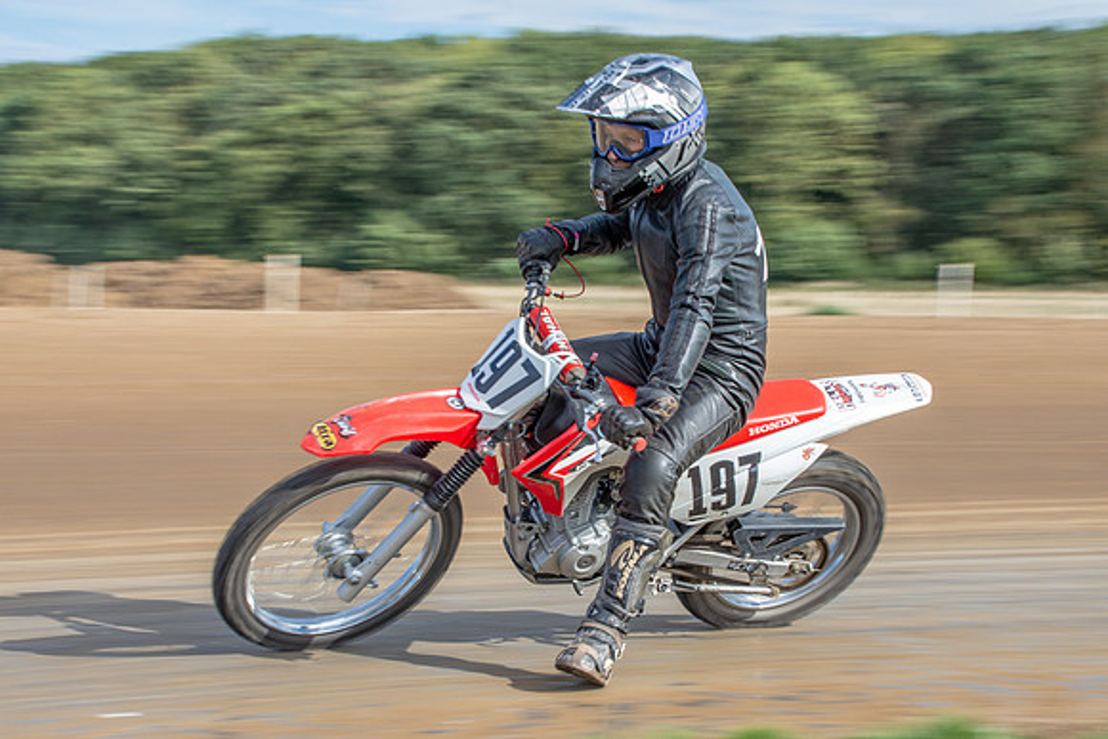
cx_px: 554
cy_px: 370
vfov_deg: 14.1
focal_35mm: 97
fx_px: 3000
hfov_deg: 20.9
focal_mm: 60
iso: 125
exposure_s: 1/125
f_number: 10
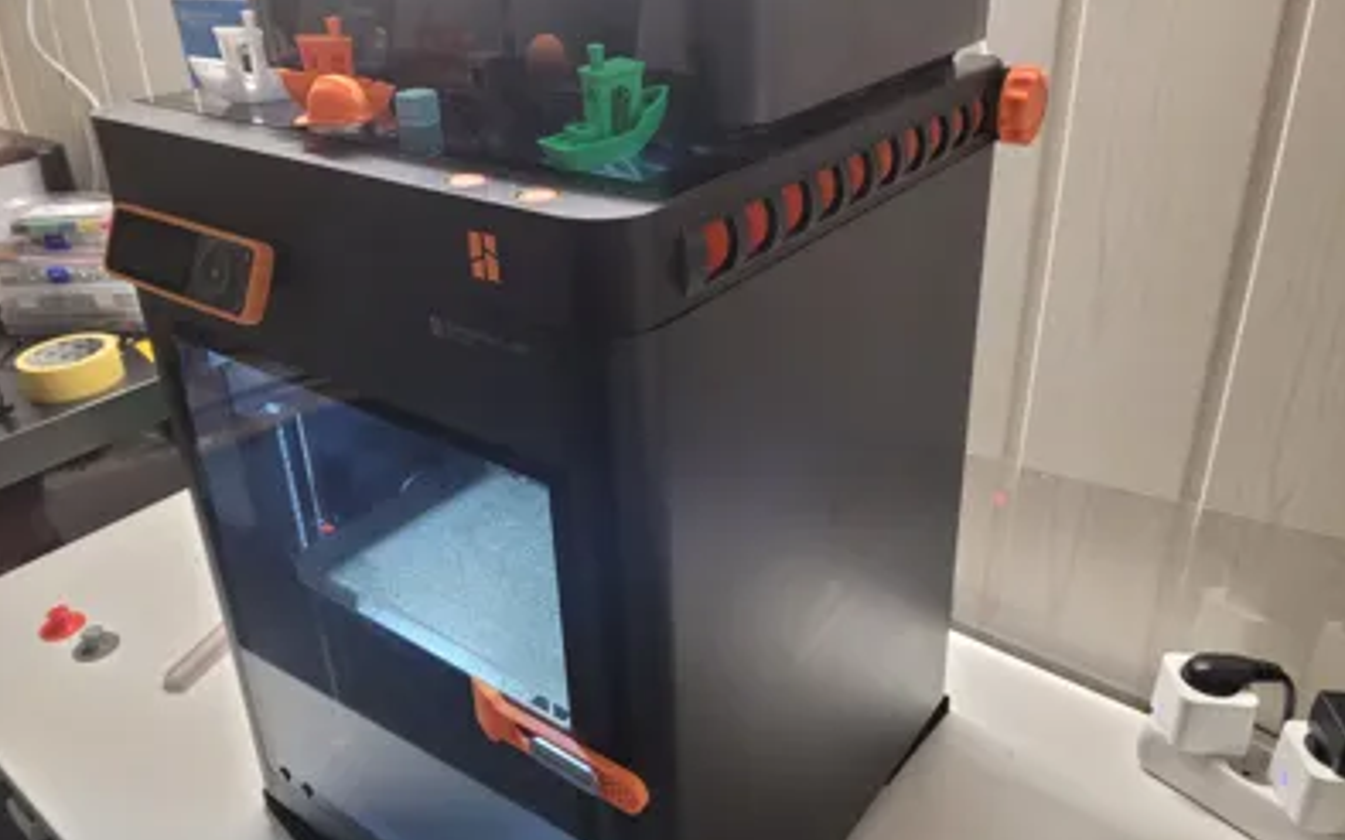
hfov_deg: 66.5
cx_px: 672
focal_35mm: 28
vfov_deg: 44.3
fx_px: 1026
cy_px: 341
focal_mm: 5.4
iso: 250
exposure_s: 1/50
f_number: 1.8
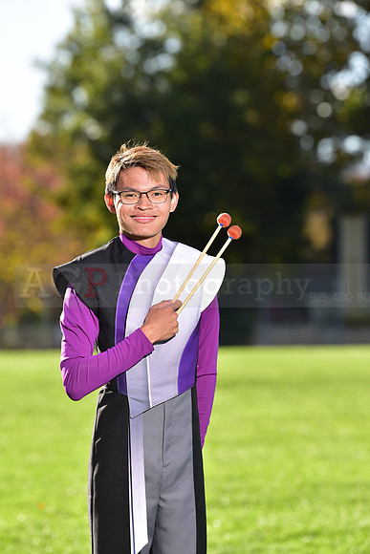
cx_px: 185
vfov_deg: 10.3
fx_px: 3081
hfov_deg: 6.9
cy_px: 277
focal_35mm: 200
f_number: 5
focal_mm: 200
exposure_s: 1/250
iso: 80
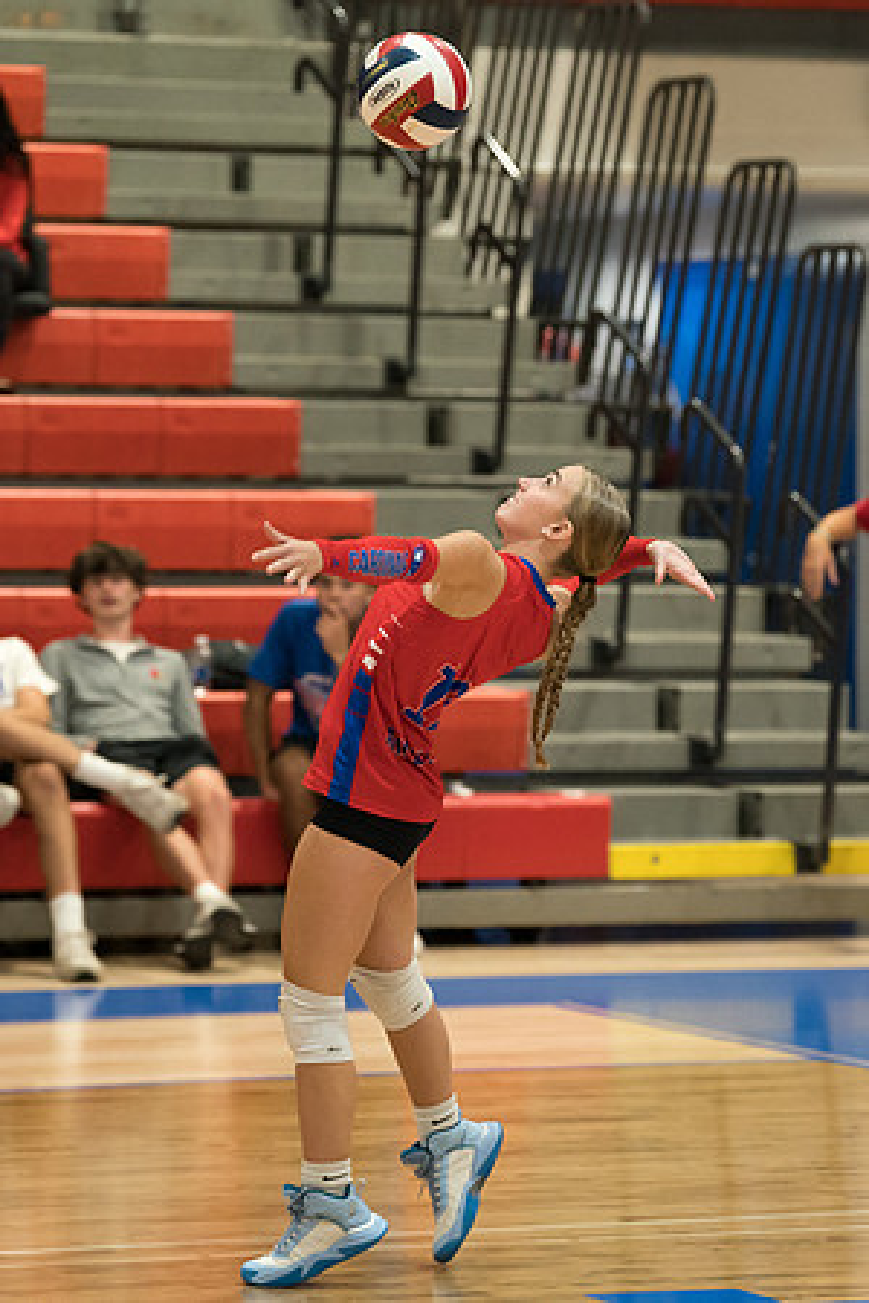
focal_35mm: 195
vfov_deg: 10.5
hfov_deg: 7.0
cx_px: 541
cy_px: 652
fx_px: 7060
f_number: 2.8
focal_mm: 130
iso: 5000
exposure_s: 1/1000
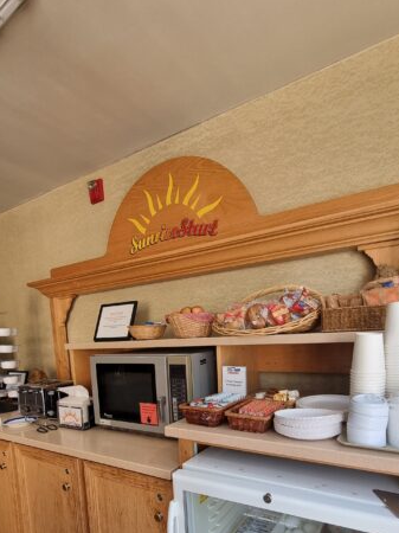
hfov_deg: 65.9
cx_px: 194
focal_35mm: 20
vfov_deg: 78.3
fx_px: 308
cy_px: 367
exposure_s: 1/60
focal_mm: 2.2
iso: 64
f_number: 2.2
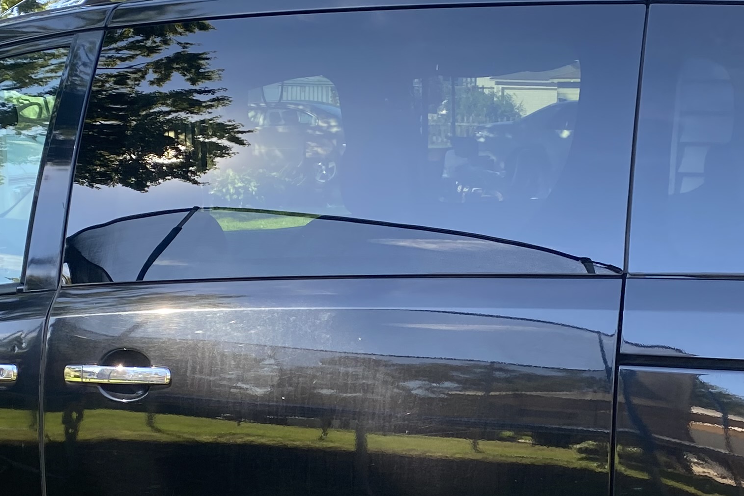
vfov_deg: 18.7
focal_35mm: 72
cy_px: 412
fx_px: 1488
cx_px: 401
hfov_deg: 28.1
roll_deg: +0.8
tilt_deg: -7.7
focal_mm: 4.25
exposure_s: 1/200
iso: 32
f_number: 1.8
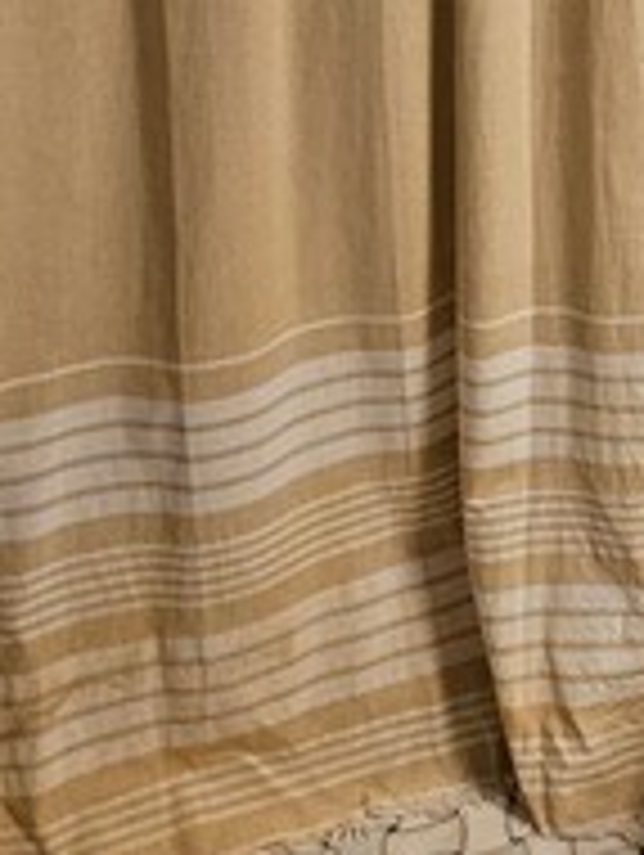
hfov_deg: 17.5
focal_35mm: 70
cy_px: -513
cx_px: 1117
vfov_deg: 21.8
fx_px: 1733
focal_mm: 2.2
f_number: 2.2
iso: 160
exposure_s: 1/60
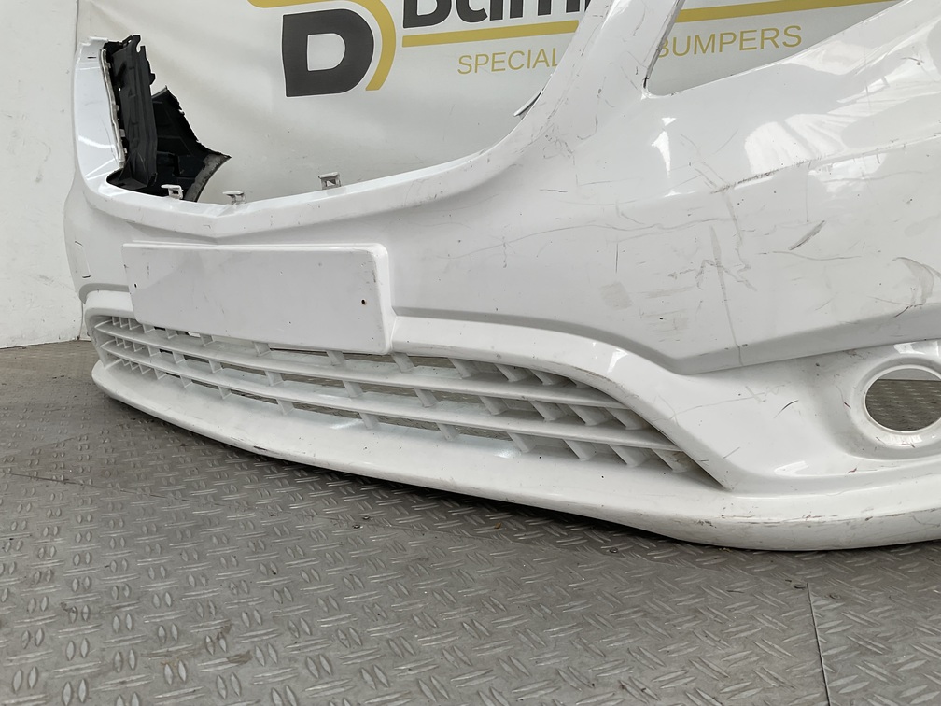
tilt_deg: -7.6
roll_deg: -0.7
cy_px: 353
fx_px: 788
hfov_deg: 61.7
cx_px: 470
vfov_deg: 48.2
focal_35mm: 29
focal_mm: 3
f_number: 1.8
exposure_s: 1/245
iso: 16
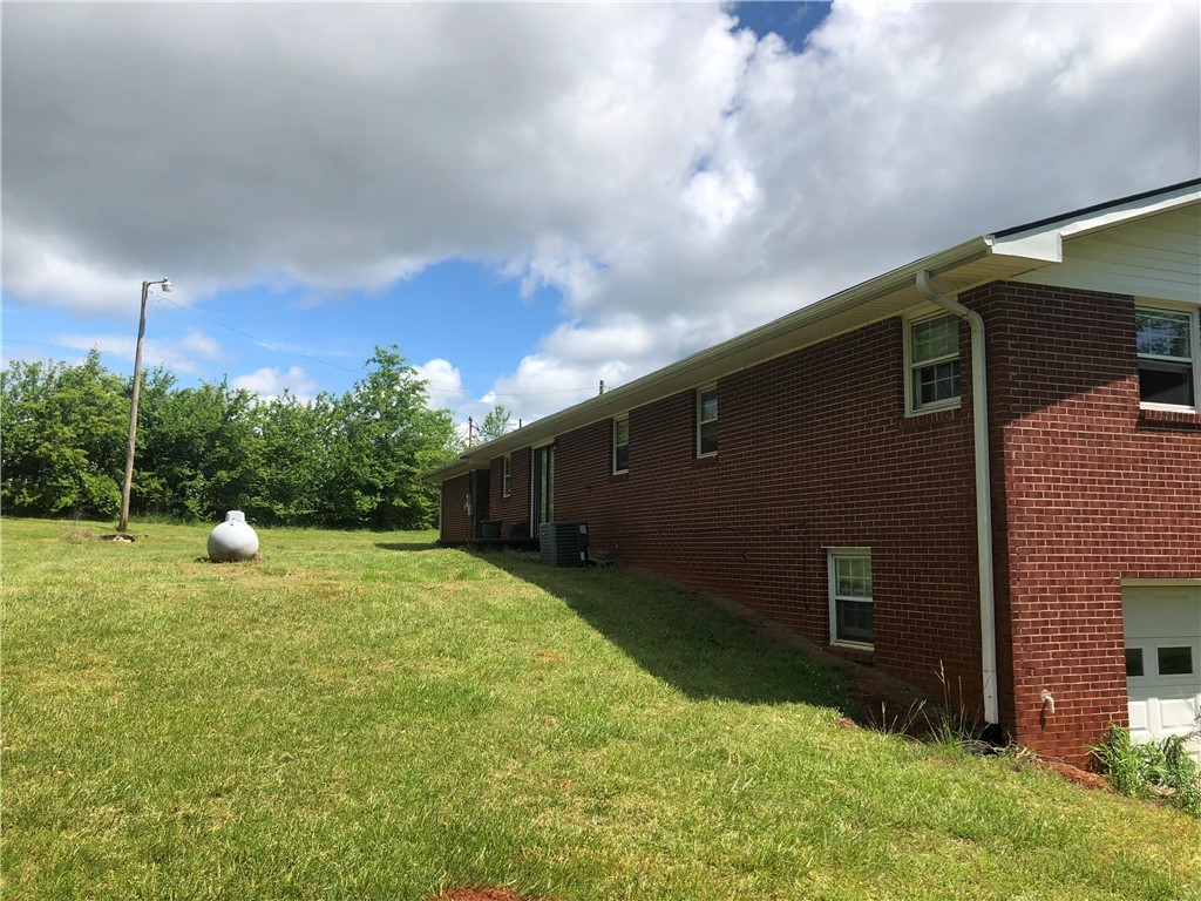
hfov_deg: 61.7
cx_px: 600
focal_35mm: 29
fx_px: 1006
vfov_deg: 48.2
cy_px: 450
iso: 20
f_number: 1.8
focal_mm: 3.99
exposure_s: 1/2558
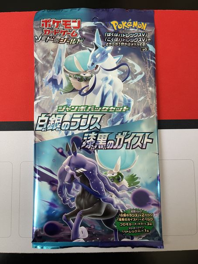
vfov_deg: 67.3
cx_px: 99
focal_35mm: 26
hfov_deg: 53.1
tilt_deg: -85.6
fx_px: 198
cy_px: 132
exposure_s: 1/60
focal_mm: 5.1
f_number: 1.6
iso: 160
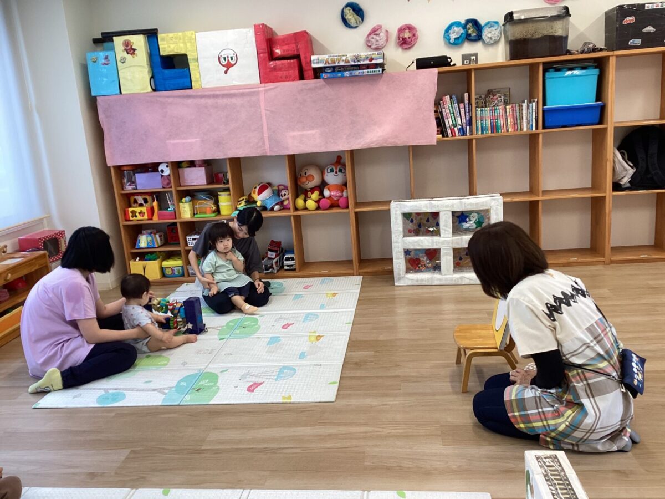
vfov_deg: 45.4
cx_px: 332
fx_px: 596
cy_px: 250
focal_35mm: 31
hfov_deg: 58.4
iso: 64
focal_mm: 3.3
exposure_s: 1/50
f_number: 2.4
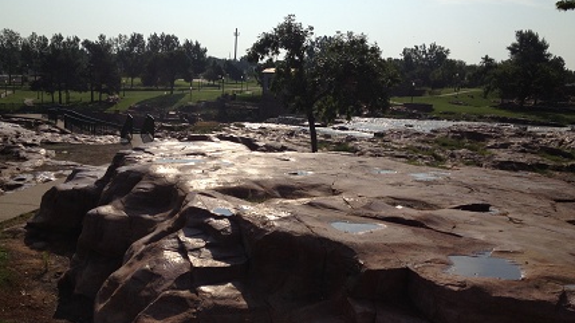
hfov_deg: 50.5
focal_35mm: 40
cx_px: 277
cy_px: 176
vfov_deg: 29.7
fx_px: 610
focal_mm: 4.28
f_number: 2.4
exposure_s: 1/5025
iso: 50
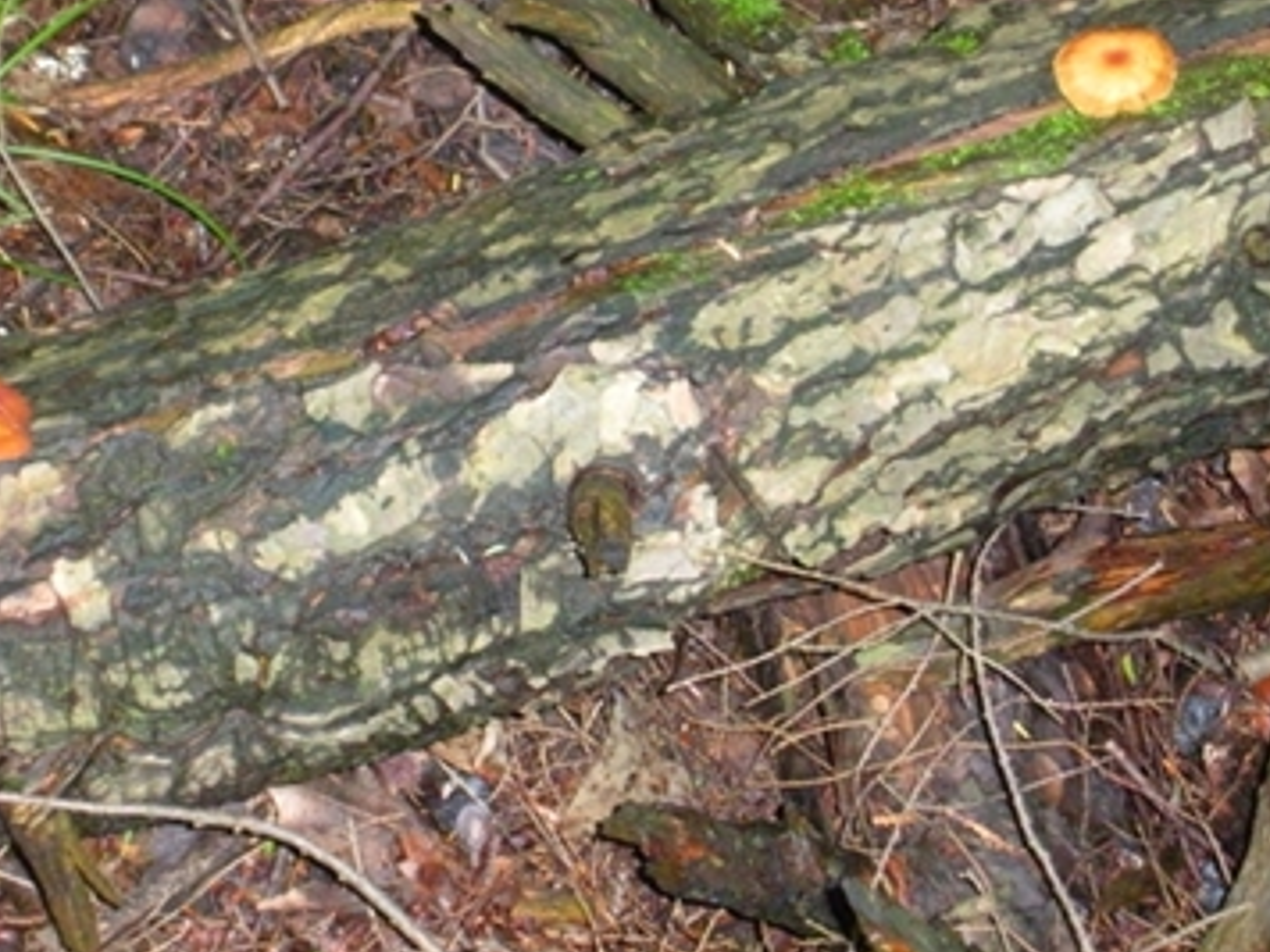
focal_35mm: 90
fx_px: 3302
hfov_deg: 21.8
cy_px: 308
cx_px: 539
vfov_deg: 16.4
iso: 747
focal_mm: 11.2
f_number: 4.6
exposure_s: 1/125
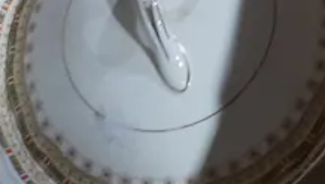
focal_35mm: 143
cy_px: -190
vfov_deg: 8.1
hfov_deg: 14.5
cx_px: 401
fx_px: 1233
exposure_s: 1/60
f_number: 3.5
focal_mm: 14
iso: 800
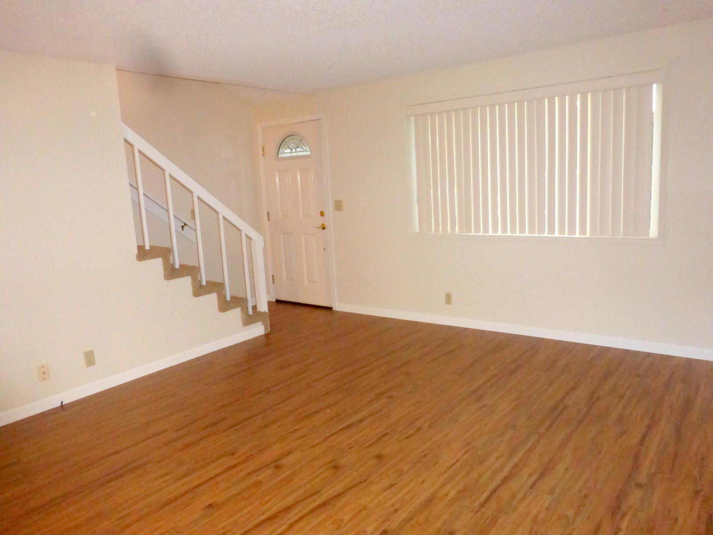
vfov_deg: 54.9
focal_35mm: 25
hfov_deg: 69.4
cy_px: 268
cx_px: 356
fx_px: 515
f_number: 3.3
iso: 800
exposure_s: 1/60
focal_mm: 4.3
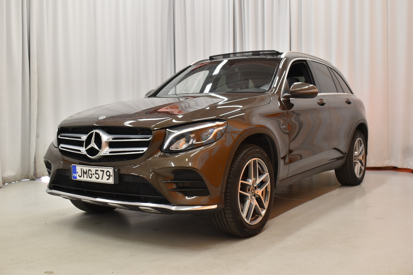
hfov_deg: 47.9
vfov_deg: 33.0
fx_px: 465
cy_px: 138
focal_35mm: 40
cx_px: 206
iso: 640
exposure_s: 1/8
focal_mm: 27
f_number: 5.6
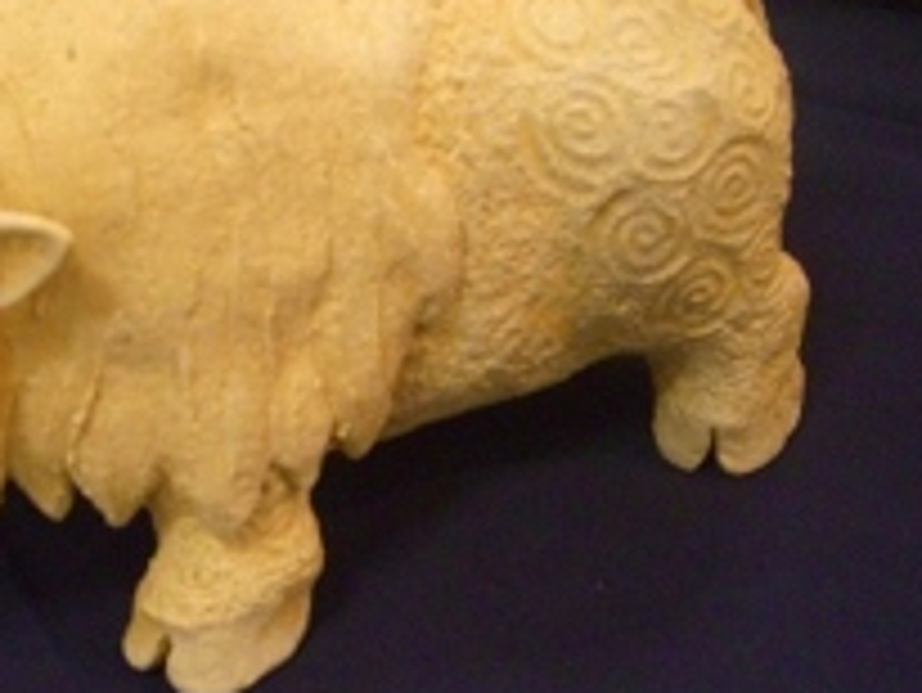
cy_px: 459
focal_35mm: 74
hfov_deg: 25.7
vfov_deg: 19.9
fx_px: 1972
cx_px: 135
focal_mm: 7.9
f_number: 2.8
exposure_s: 1/125
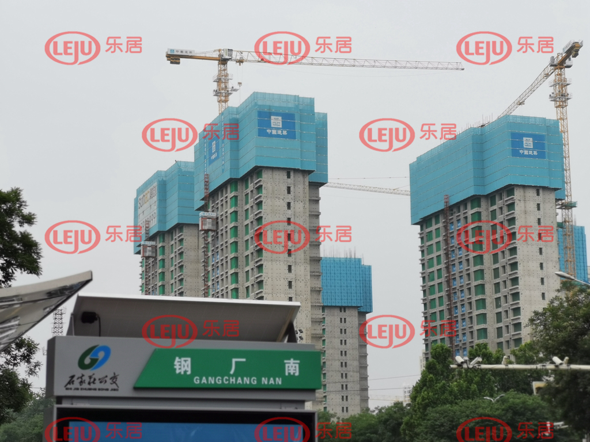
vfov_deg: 18.2
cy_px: 221
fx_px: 1381
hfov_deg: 24.1
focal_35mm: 81
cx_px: 295
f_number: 4
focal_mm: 7.48
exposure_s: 1/776
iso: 50
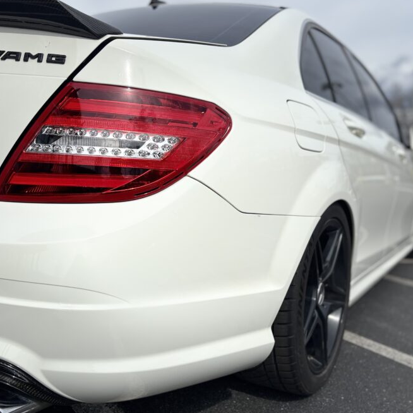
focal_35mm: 36
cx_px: 208
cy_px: 208
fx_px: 486
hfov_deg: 46.0
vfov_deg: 46.0
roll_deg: -1.4
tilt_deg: -7.6
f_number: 1.6
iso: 50
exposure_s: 1/7194
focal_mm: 5.96
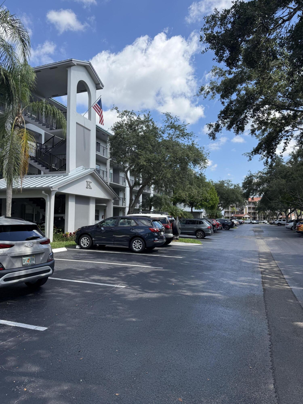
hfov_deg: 56.8
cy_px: 202
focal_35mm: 24
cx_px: 152
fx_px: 280
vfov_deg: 71.6
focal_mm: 6.76
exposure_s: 1/3584
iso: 100
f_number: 1.78
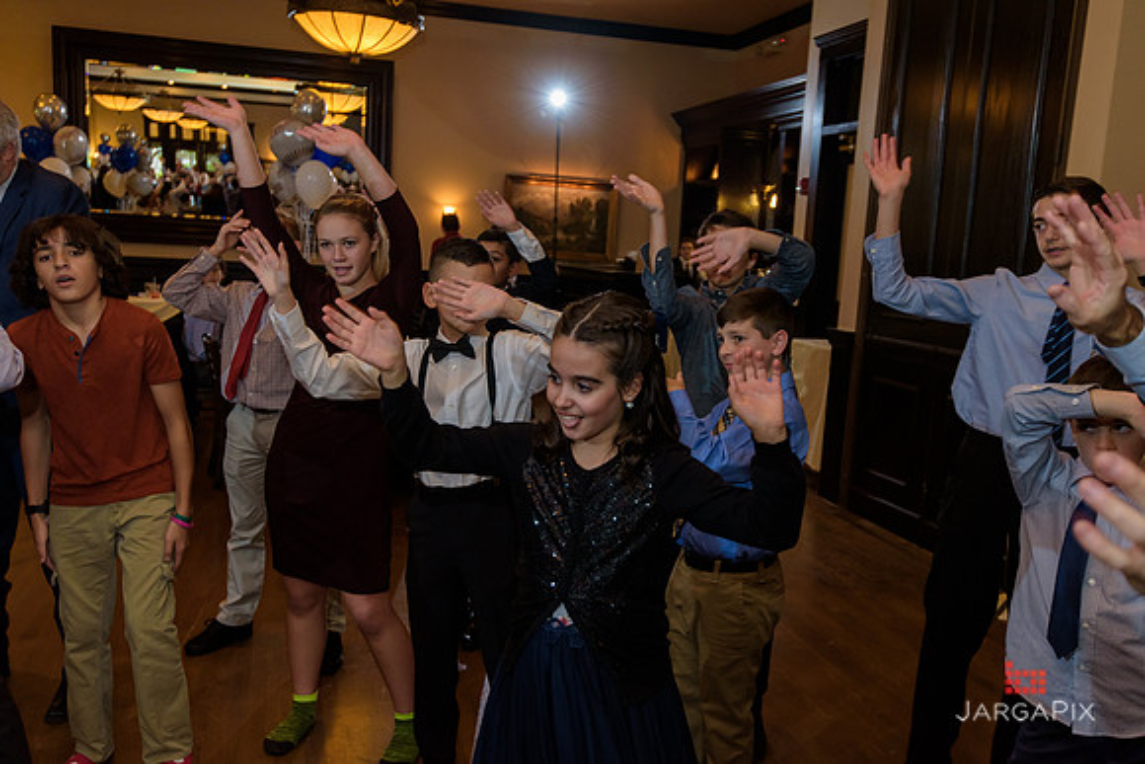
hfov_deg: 60.3
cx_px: 572
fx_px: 986
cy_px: 382
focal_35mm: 31
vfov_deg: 42.3
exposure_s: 1/125
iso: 1600
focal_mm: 31
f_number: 4
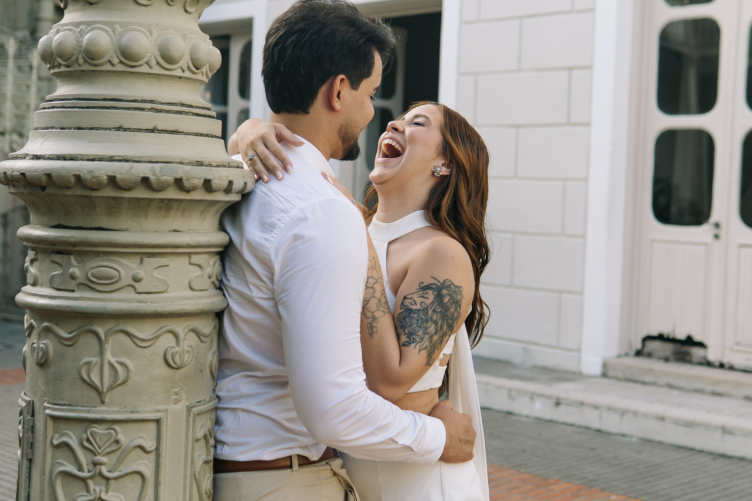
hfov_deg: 37.5
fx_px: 1107
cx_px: 372
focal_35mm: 53
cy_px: 218
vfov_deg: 25.5
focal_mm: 30
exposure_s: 1/200
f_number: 2.5
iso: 100
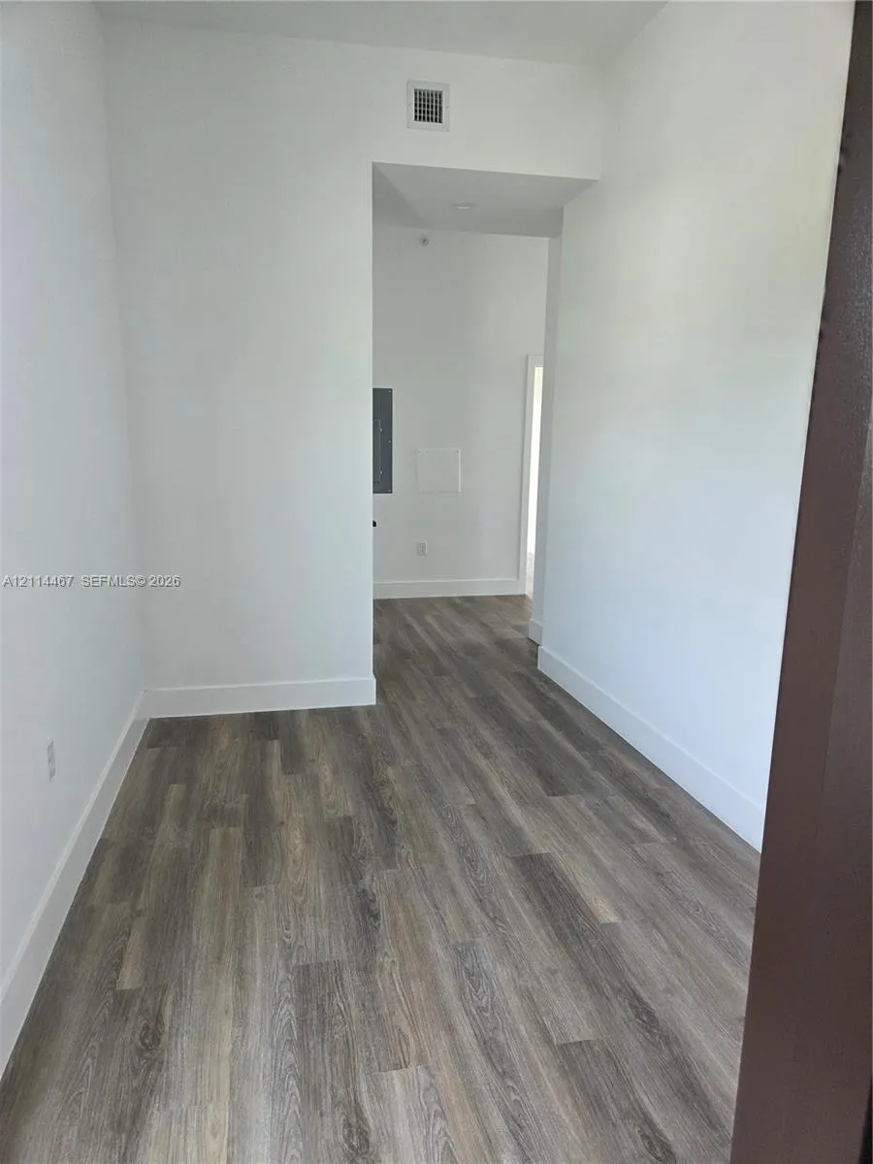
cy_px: 582
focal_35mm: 23
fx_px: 773
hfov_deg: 58.9
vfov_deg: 73.9
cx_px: 436
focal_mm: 5.4
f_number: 1.8
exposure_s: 1/180
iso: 250
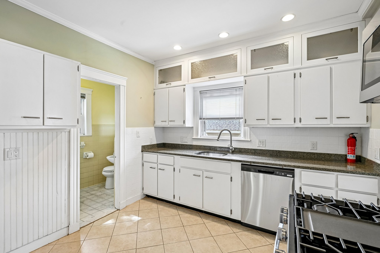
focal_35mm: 16
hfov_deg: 96.7
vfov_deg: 73.7
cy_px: 126
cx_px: 190
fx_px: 169
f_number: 8
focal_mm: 16
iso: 400
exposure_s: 1/15
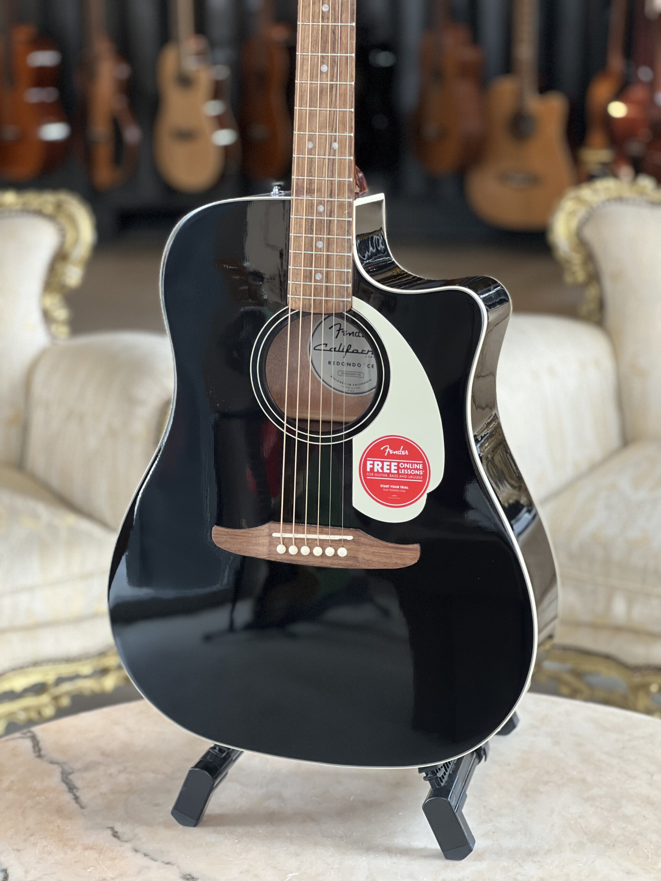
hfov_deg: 19.1
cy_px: 440
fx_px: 1960
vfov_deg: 25.3
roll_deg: +1.6
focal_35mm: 77
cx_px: 330
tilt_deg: -15.5
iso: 320
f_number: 2.8
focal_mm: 9
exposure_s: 1/40
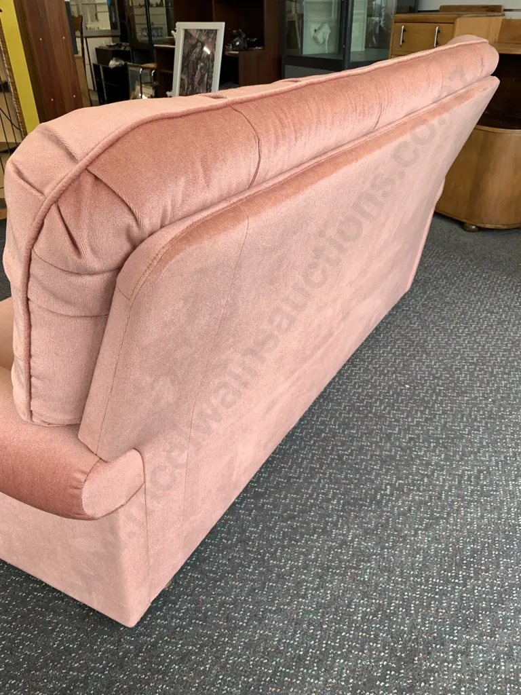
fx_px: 522
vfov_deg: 67.3
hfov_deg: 53.1
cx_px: 260
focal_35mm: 26
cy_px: 348
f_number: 1.8
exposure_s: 1/100
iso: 40
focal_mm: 4.25
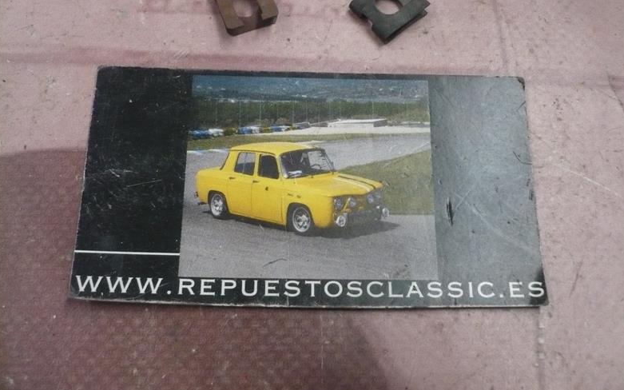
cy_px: 162
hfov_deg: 51.5
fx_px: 646
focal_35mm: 38
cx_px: 315
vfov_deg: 33.5
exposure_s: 1/50
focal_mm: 5.8
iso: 400
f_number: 2.8
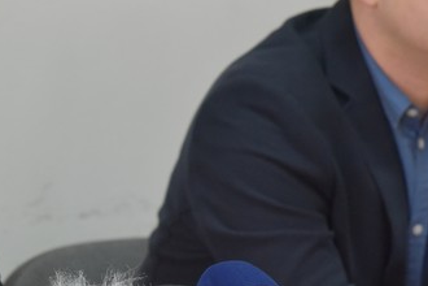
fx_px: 3103
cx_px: -45
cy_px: 207
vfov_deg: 5.3
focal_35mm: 261
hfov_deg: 7.8
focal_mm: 105
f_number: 5.6
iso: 5000
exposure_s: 1/125
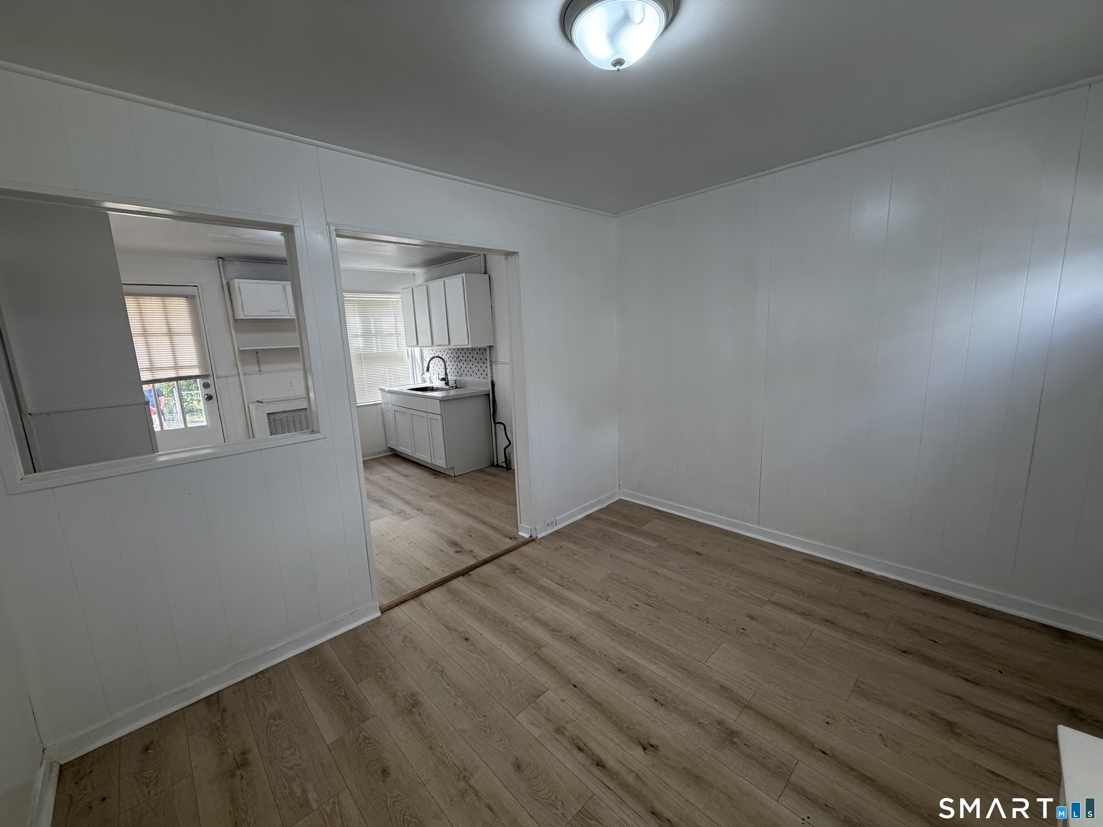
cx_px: 552
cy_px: 414
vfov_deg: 85.7
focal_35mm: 14
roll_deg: +2.6
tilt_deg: -10.5
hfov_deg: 102.1
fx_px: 446
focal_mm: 2.22
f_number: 2.2
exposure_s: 1/120
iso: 125
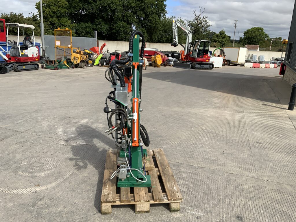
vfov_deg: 48.2
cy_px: 111
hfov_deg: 61.7
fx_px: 248
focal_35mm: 29
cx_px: 148
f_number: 1.8
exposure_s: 1/1786
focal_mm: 3
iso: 16
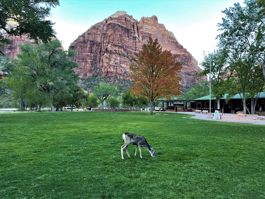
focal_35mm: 26
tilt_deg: +2.5
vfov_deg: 53.1
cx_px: 132
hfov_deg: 67.3
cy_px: 100
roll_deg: -0.7
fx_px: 199
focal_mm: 4.2
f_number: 1.6
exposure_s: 1/121
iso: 80
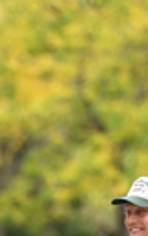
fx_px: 4789
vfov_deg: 2.8
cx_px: -14
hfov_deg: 1.8
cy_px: 280
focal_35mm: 742
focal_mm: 170
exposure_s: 1/2000
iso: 640
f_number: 2.8
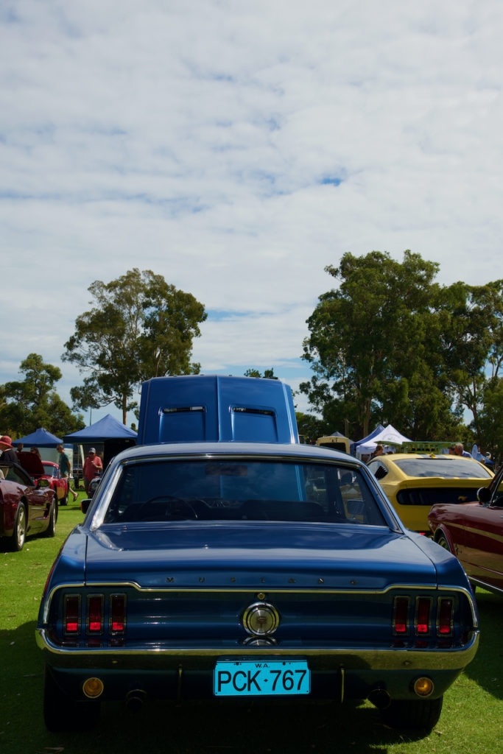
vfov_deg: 39.6
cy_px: 377
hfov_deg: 27.0
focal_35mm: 50
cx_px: 252
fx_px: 1047
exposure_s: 1/200
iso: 100
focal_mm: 50
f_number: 11
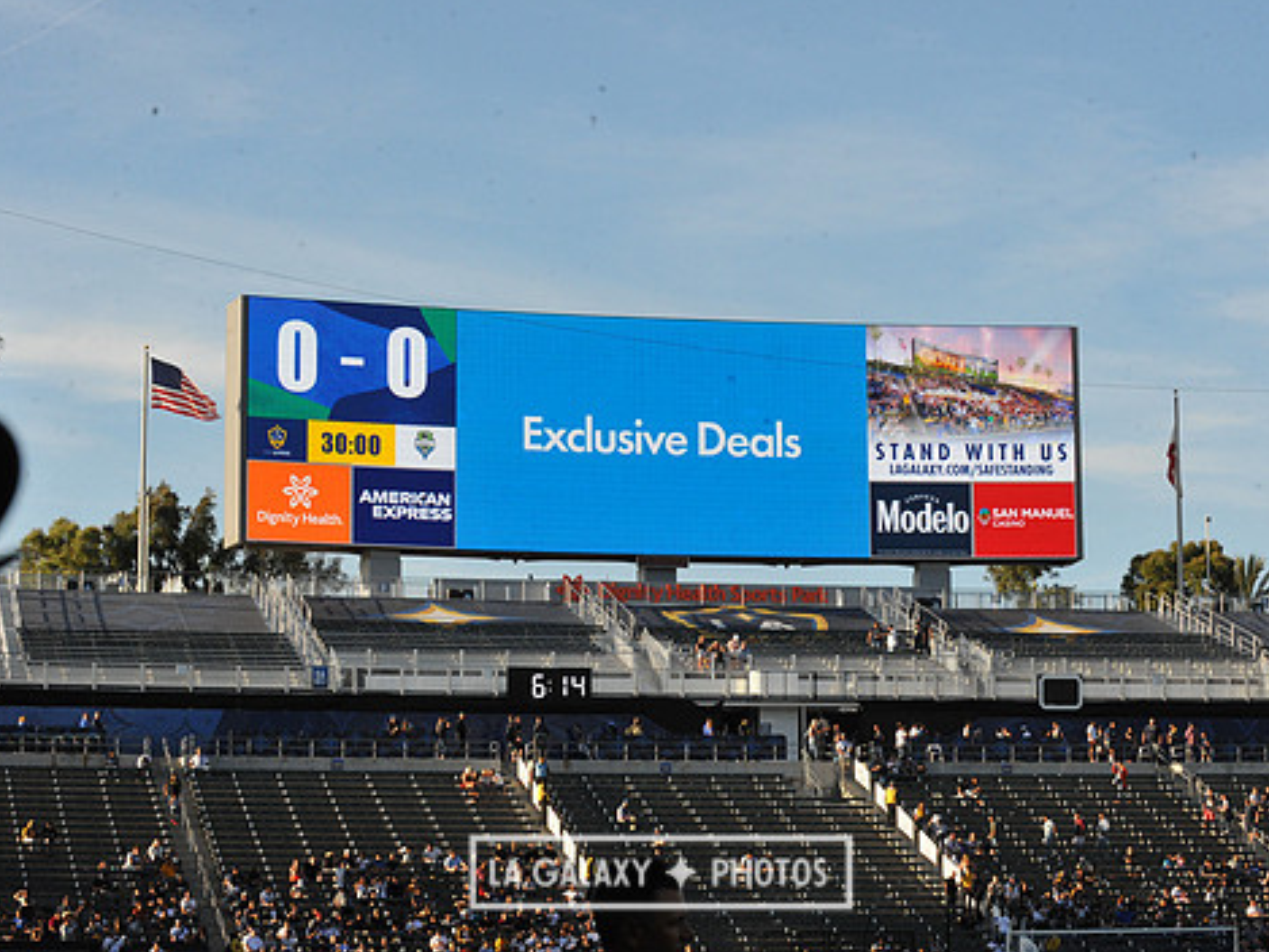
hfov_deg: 20.6
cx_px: 660
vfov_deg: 15.6
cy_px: 465
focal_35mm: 95
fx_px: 3484
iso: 1600
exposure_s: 1/1000
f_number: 16
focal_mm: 80
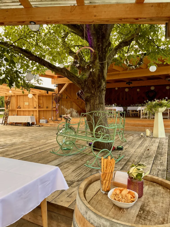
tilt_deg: -1.1
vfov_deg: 69.4
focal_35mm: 25
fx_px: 164
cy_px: 114
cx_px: 85
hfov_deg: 54.9
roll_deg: +0.6
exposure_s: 1/127
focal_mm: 5.1
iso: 32
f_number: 1.6
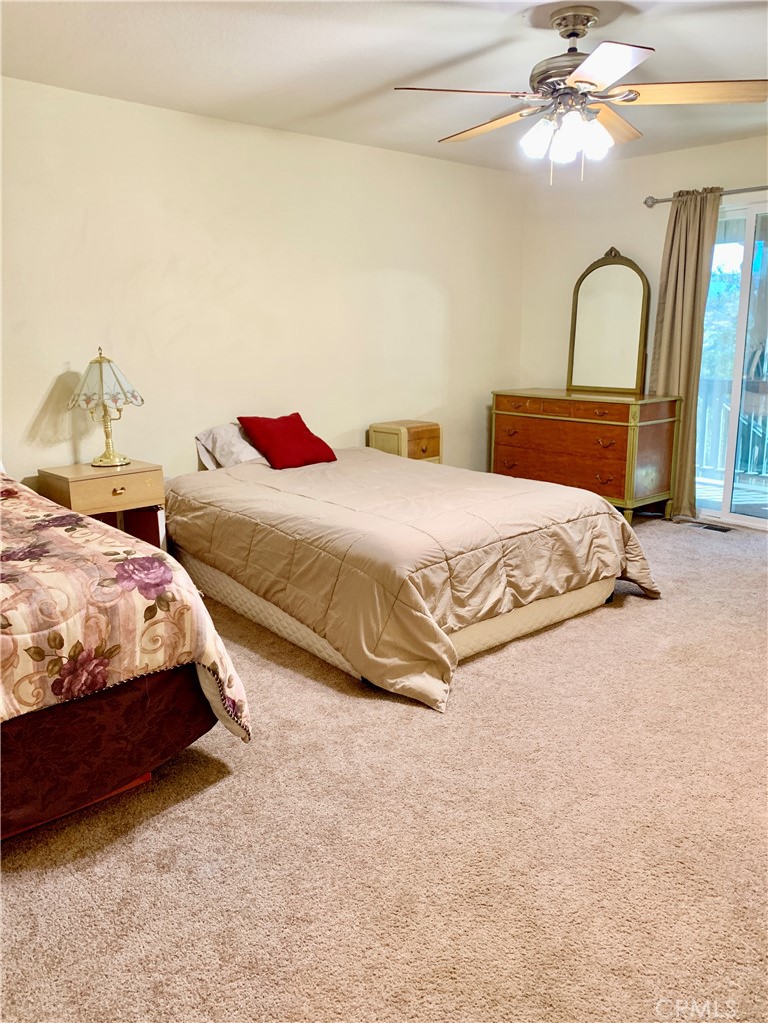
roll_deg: +0.1
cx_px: 384
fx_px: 769
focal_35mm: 26
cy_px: 512
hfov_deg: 53.1
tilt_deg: -11.6
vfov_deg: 67.3
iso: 125
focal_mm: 4.25
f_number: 1.8
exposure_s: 1/60
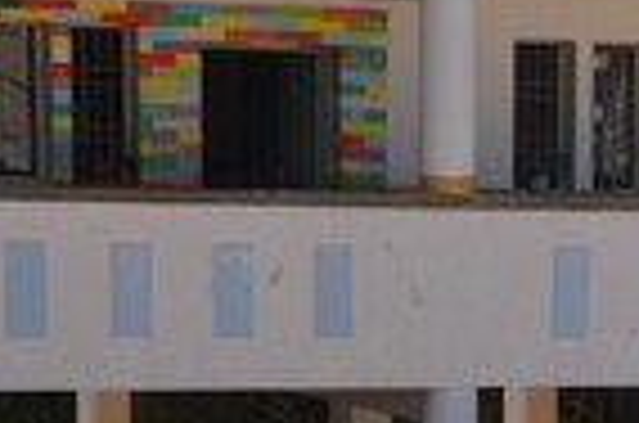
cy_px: 812
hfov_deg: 7.9
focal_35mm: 254
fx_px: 4506
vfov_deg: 5.3
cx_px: 965
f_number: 10
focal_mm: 35
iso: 100
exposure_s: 1/250
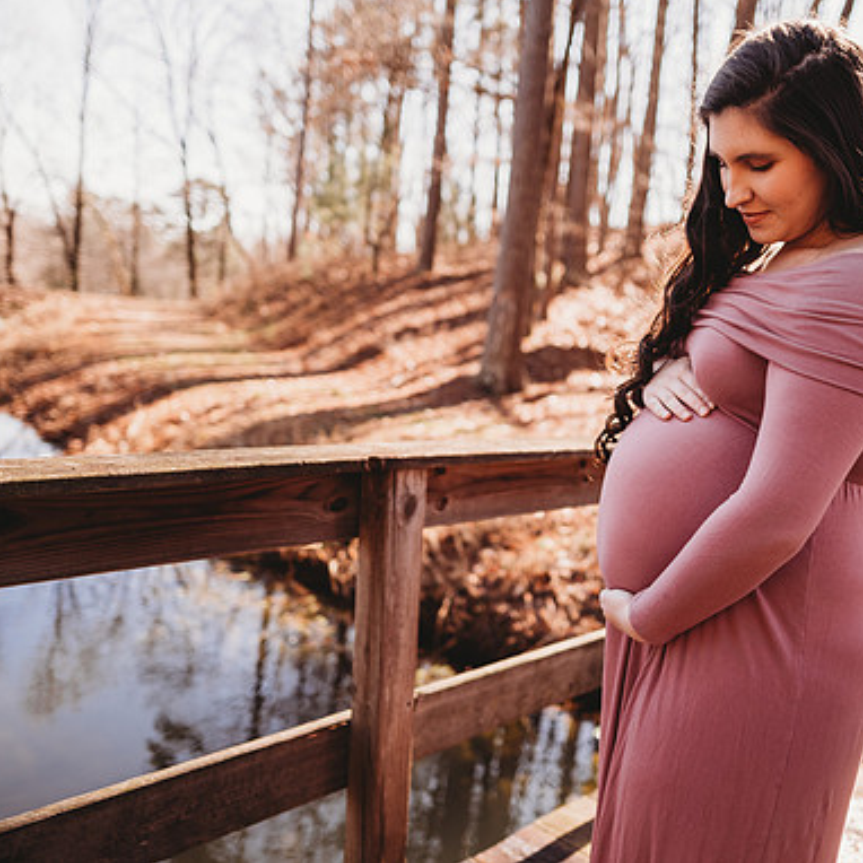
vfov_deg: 52.5
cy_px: 428
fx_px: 874
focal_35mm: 31
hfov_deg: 51.8
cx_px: 556
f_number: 2.2
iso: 100
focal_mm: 24
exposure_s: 1/640
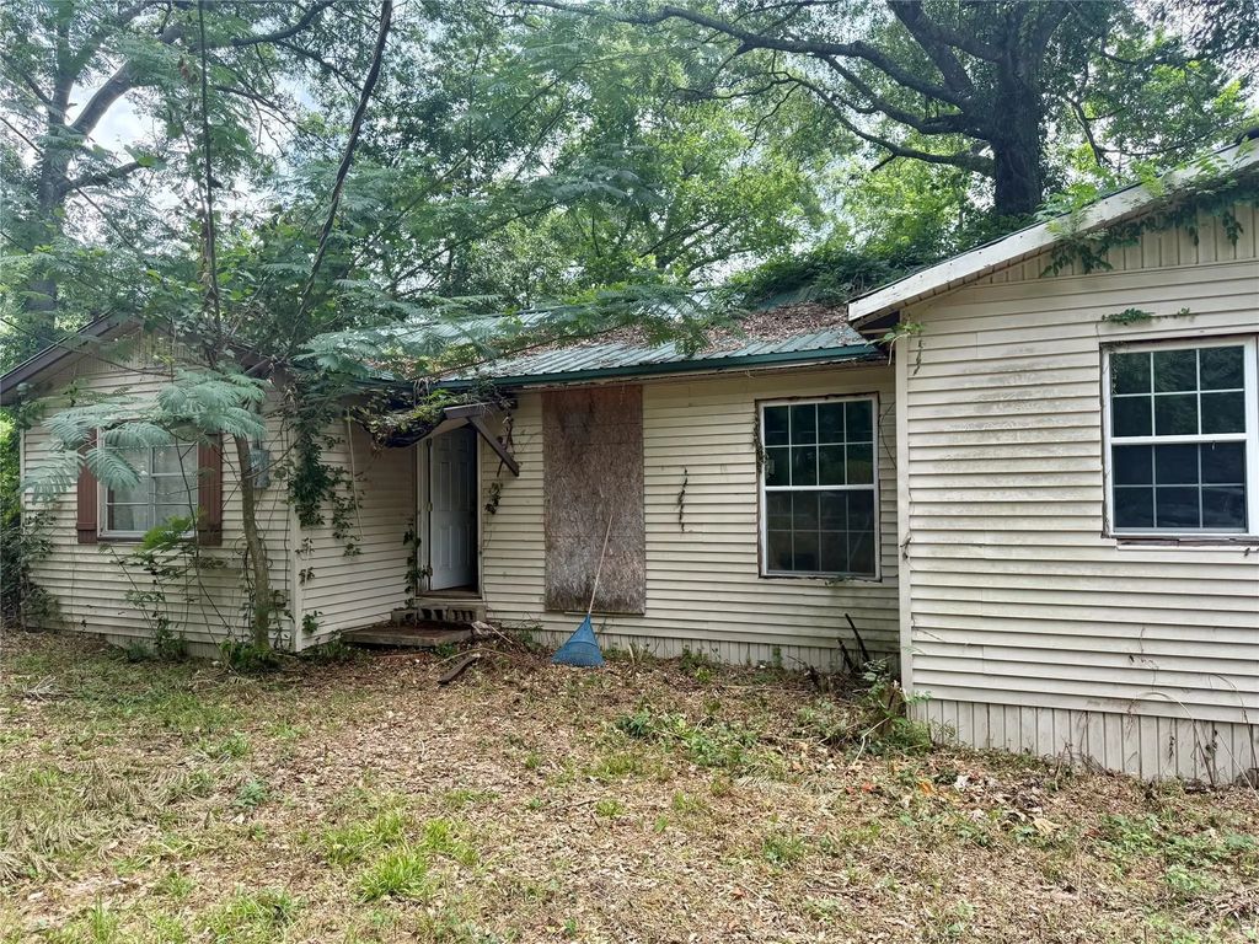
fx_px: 873
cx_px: 630
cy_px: 472
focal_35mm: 24
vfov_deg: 56.8
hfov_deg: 71.6
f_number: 1.78
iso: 100
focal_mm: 6.76
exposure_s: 1/728
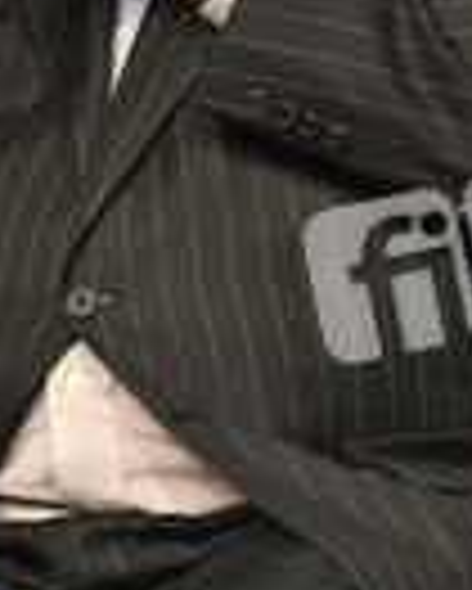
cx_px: 128
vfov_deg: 3.9
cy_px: 32
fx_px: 8703
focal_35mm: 499
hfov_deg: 3.1
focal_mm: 116
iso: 2000
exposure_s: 1/160
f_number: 5.6
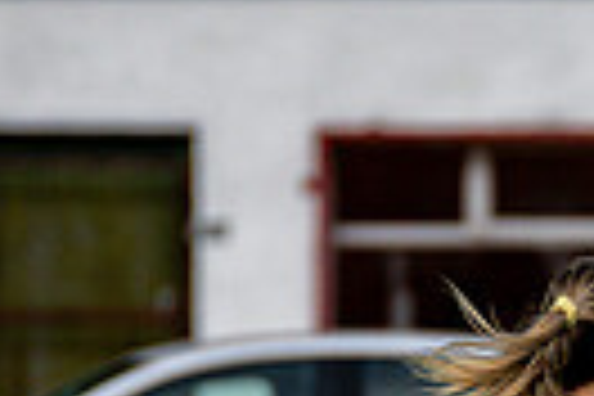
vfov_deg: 0.7
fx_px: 32568
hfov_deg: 1.0
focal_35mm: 1974
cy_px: 814
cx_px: 900
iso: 500
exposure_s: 1/6400
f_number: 2.8
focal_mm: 300
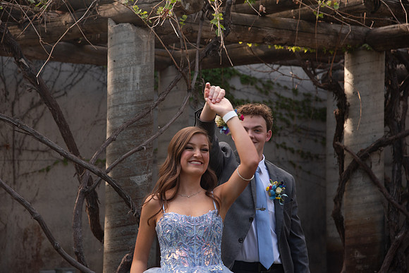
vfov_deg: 14.9
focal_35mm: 92
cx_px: 204
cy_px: 136
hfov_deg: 22.1
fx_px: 1045
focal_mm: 92
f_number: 5.6
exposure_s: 1/125
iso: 250
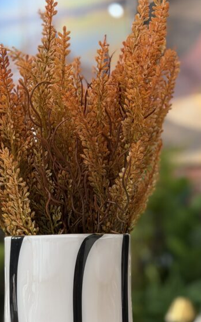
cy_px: 282
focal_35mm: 94
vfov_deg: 21.7
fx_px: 824
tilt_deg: +1.7
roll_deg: +0.2
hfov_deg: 13.9
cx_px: 59
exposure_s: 1/60
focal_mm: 6.76
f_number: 1.78
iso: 100
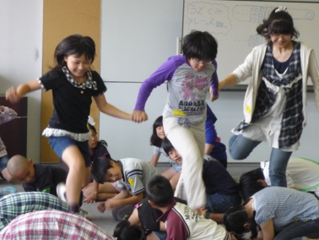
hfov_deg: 17.7
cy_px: 118
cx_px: 166
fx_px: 1024
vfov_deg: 13.4
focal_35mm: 111
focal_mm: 13.6
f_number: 4.4
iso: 400
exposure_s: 1/60
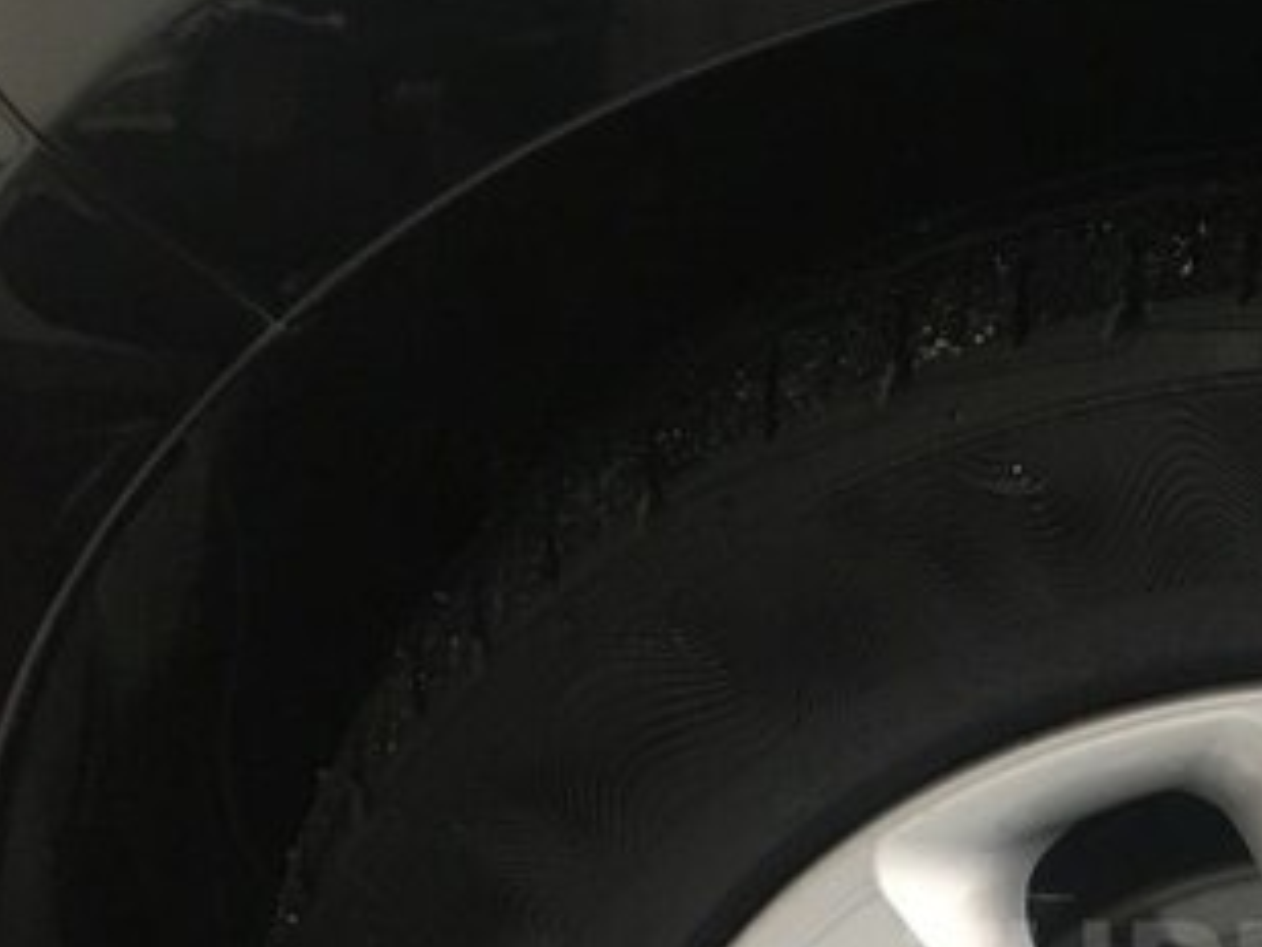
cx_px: 1323
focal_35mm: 62
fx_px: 2261
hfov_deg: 28.8
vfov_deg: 22.6
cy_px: 982
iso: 160
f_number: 2.2
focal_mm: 4.15
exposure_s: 1/33
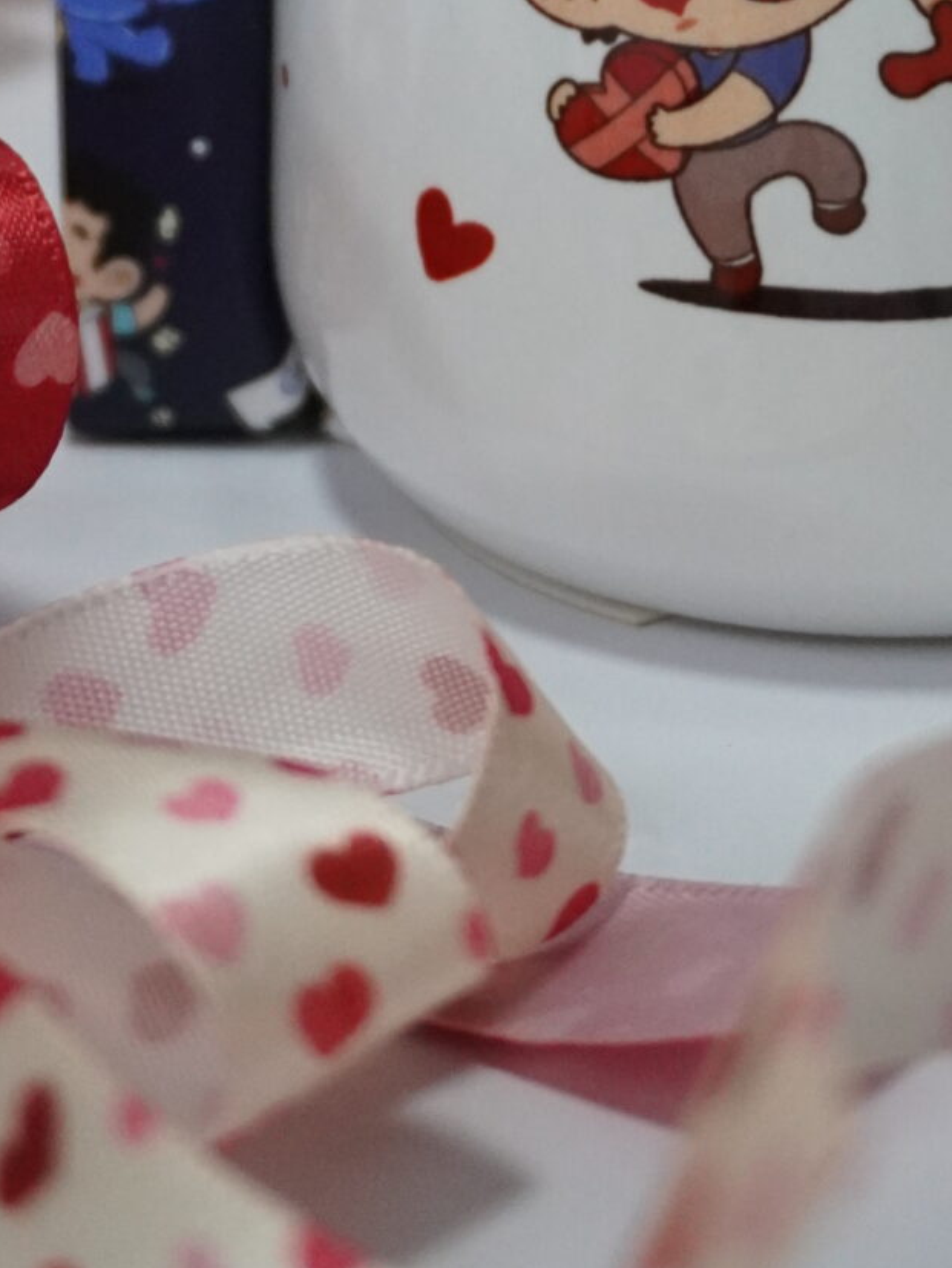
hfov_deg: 12.0
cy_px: -676
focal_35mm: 120
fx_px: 4415
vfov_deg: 15.1
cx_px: 1132
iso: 2000
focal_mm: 27
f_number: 4.5
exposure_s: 1/200
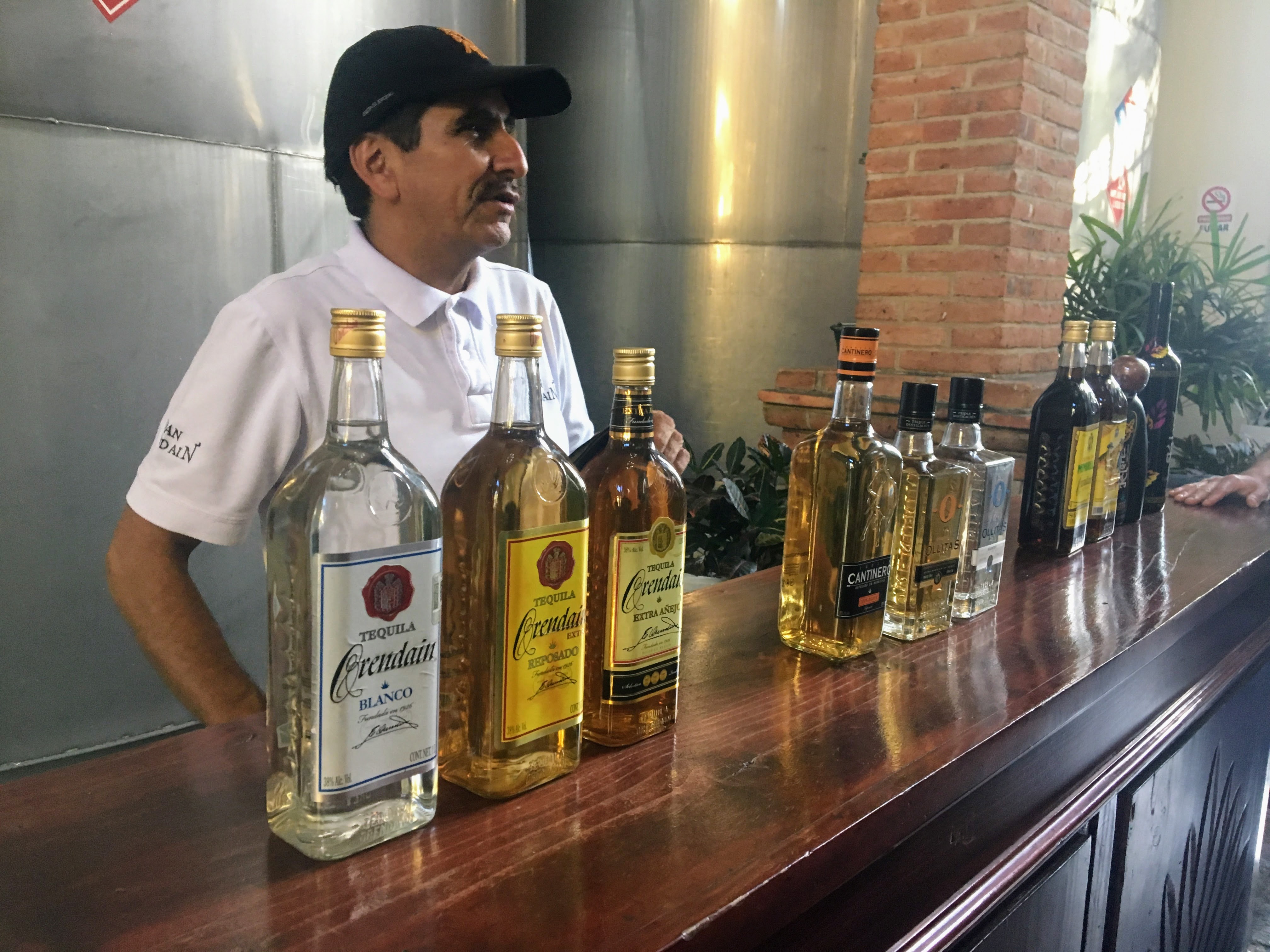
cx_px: 635
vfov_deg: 48.2
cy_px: 476
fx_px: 1064
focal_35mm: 29
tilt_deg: -7.2
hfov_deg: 61.7
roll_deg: -2.3
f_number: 2.2
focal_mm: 4.15
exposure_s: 1/30
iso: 125
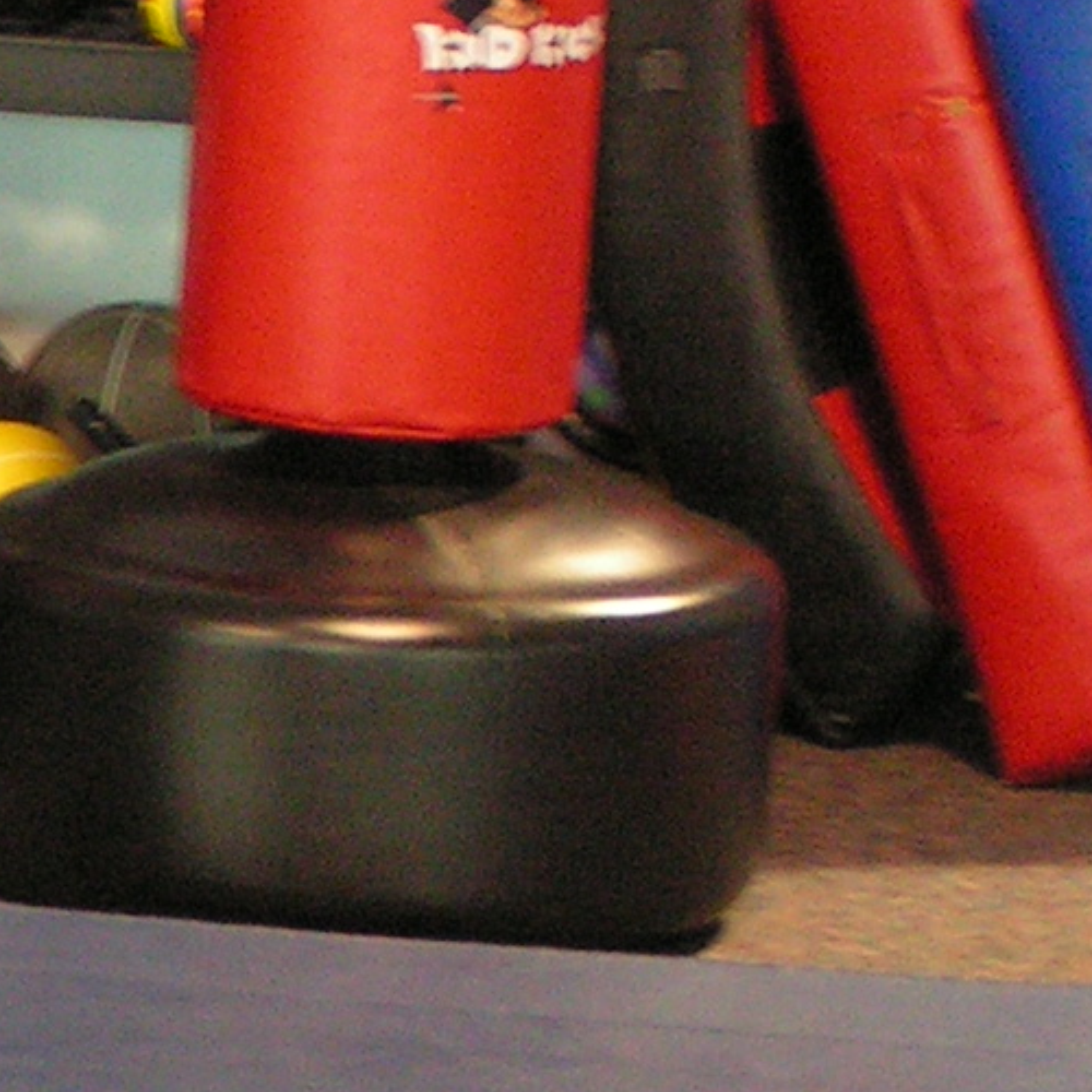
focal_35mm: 277
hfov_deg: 6.1
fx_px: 9886
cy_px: 1105
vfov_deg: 6.3
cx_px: -1186
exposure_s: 1/13
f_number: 3.2
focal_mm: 11.5
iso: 200
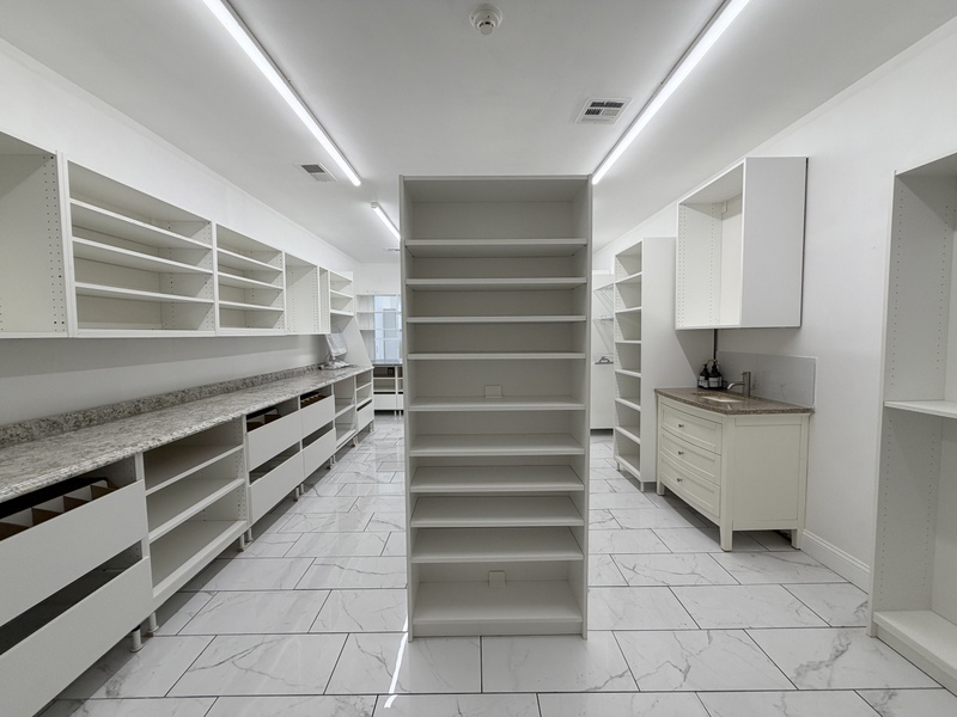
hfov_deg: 102.1
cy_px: 358
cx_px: 478
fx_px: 387
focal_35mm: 14
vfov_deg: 85.7
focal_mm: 2.22
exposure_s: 1/120
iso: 64
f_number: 2.2
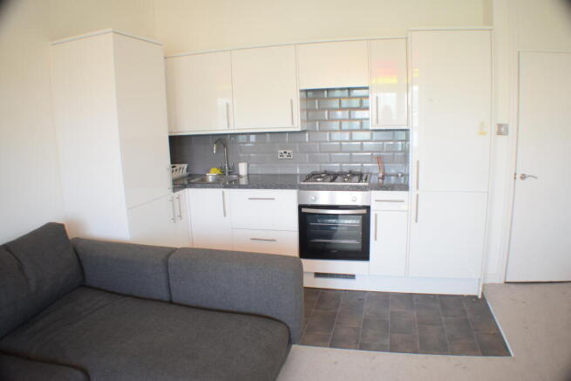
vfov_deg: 41.7
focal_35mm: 32
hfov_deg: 59.5
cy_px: 190
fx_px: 500
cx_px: 286
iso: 800
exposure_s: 1/60
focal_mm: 21
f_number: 4
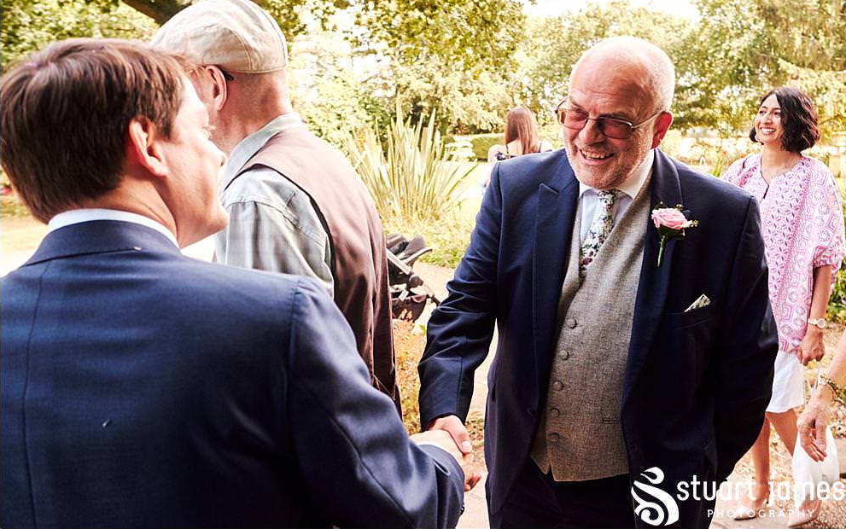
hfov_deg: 54.0
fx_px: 830
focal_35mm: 36
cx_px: 425
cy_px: 246
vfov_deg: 35.3
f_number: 4
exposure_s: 1/640
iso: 1250
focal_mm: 23
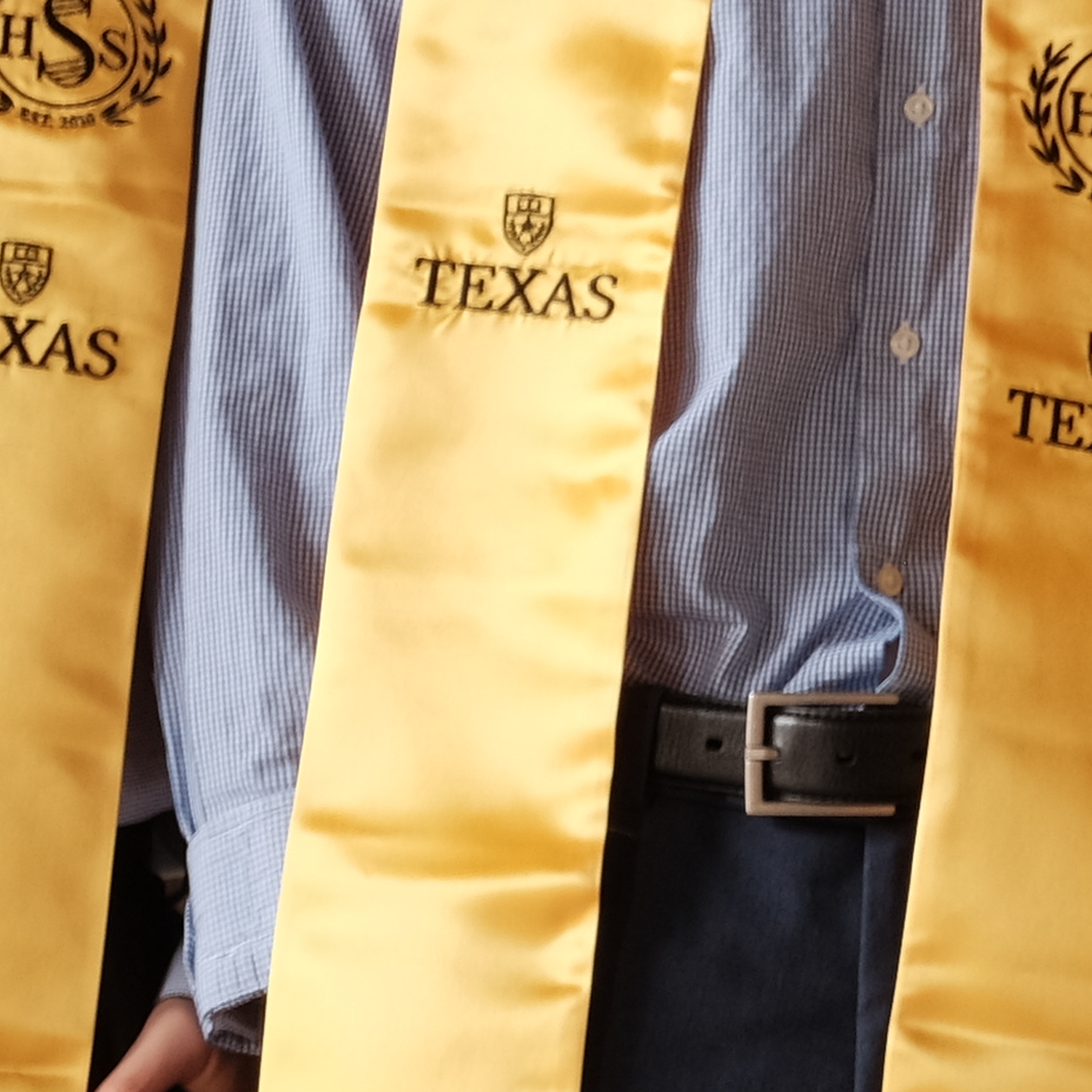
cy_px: -577
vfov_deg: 9.2
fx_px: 6567
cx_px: 1574
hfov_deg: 9.3
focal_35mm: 184
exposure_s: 1/15
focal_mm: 27
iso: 400
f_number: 8
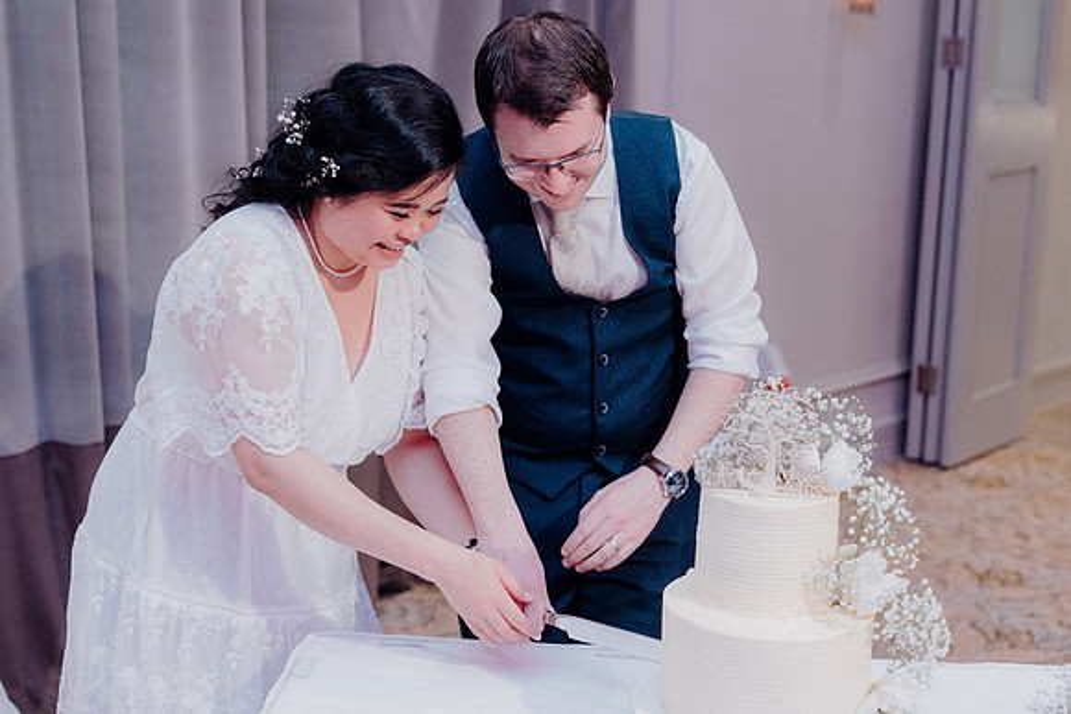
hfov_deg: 34.5
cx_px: 536
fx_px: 1726
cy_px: 357
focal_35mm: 58
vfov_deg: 23.4
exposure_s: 1/160
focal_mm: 58
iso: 2500
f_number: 3.5
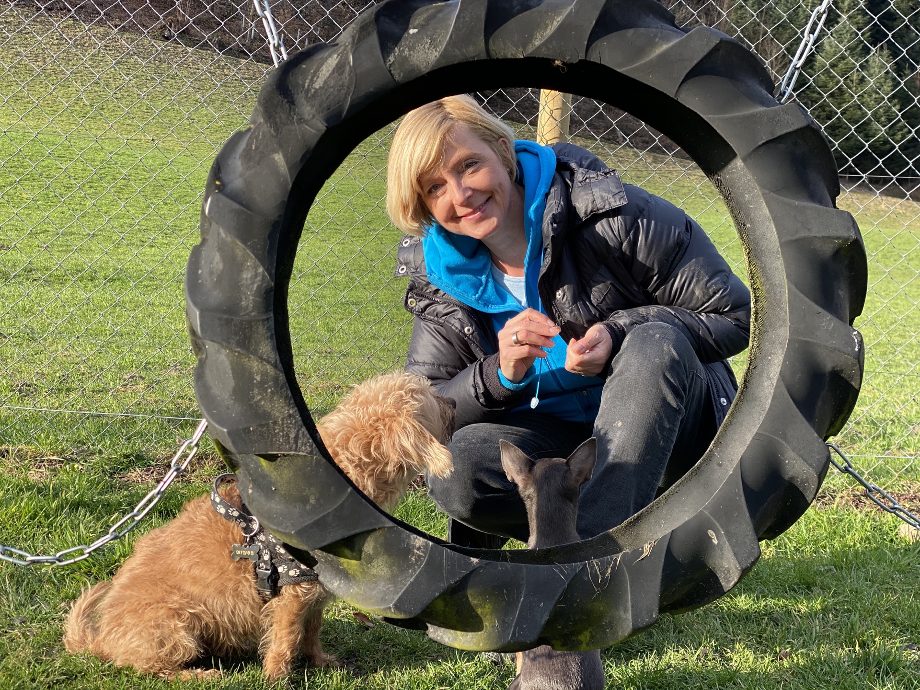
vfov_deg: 28.0
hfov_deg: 36.8
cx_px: 460
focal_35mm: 52
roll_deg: -5.3
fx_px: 1382
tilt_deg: +2.4
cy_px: 345
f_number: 2
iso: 20
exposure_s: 1/304
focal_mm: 6
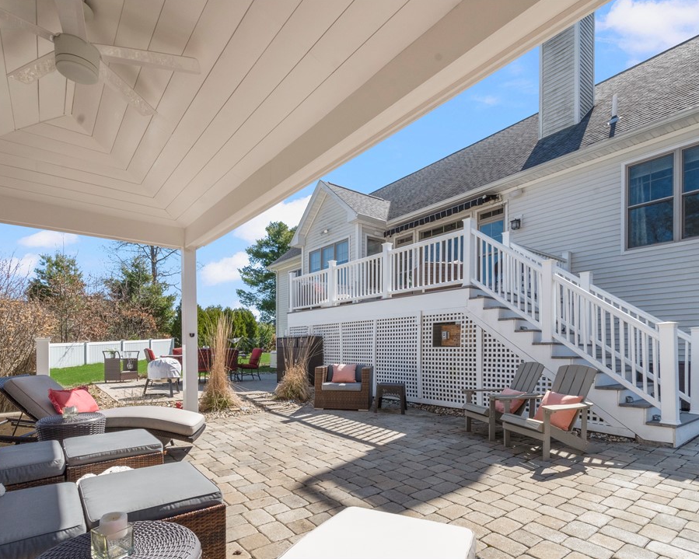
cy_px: 278
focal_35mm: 17
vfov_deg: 77.0
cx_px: 351
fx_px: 352
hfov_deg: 89.6
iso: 400
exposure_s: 1/320
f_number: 14
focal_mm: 10
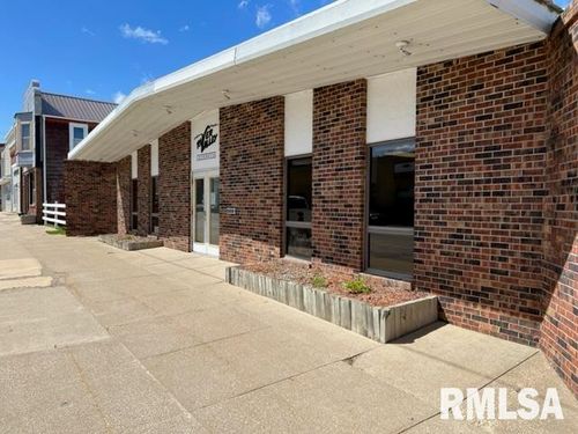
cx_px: 289
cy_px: 217
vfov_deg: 53.1
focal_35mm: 26
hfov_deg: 67.3
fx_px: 434
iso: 50
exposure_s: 1/4274
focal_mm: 5.7
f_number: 1.5
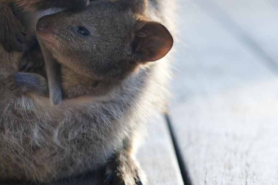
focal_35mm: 141
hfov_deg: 14.4
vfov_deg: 9.7
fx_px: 1089
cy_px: 7
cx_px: 19
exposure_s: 1/80
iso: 400
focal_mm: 67
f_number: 4
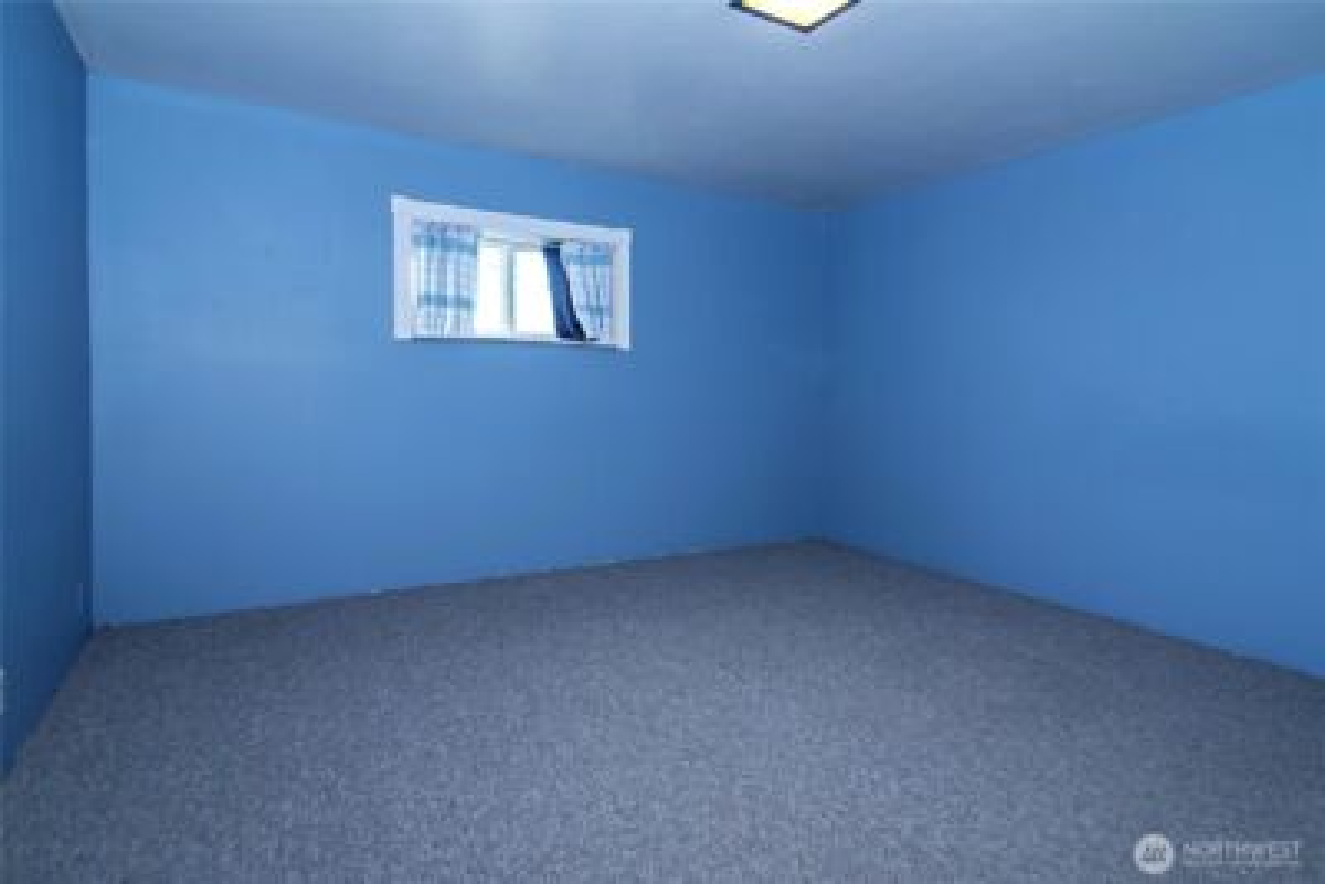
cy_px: 442
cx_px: 662
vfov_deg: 64.6
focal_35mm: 19
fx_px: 700
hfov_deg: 86.9
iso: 200
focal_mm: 19
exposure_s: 1/30
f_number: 4
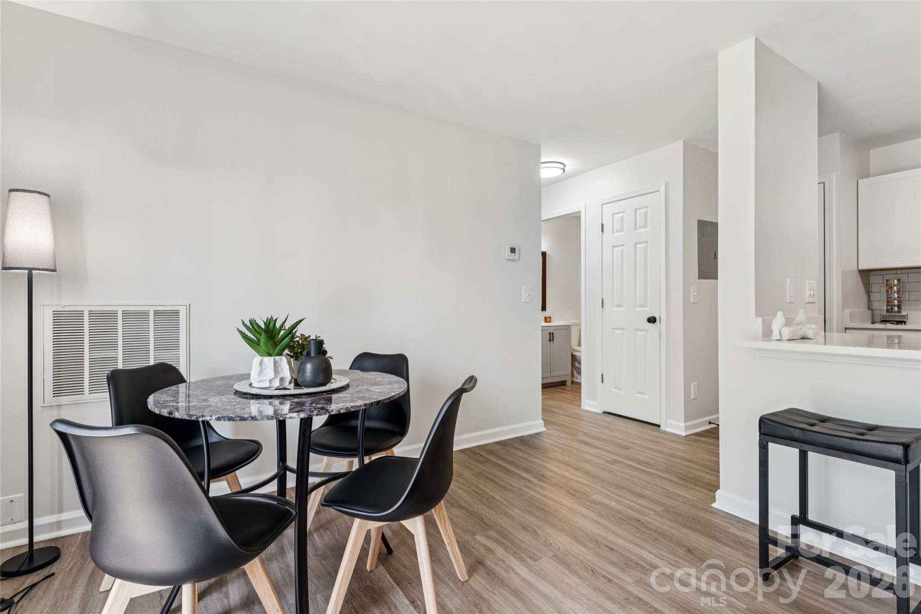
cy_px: 307
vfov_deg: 71.4
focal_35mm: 17
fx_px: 427
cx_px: 460
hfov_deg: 94.3
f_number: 13
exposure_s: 1/2
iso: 100
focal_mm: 16.7
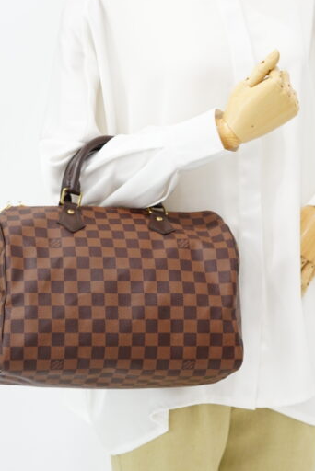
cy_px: 200
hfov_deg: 13.7
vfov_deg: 20.4
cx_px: 197
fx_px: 1311
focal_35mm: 100
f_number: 6.3
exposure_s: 1/6
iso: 640
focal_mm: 50
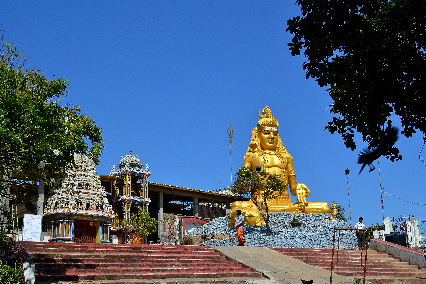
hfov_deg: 41.1
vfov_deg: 28.1
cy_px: 142
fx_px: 568
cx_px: 213
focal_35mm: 48
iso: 100
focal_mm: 32
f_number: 9
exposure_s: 1/320
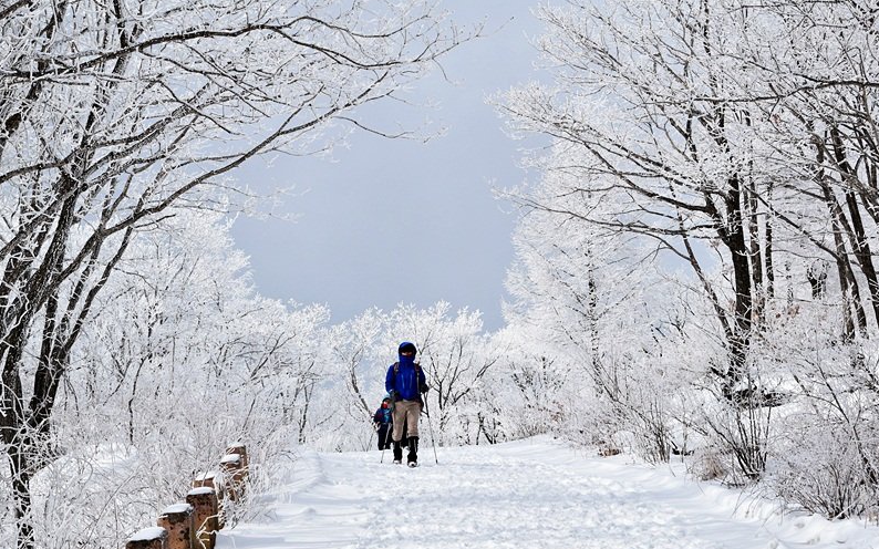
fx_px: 1844
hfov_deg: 26.8
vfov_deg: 16.9
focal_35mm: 77
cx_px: 440
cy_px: 276
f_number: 10
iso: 200
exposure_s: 1/400
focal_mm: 50
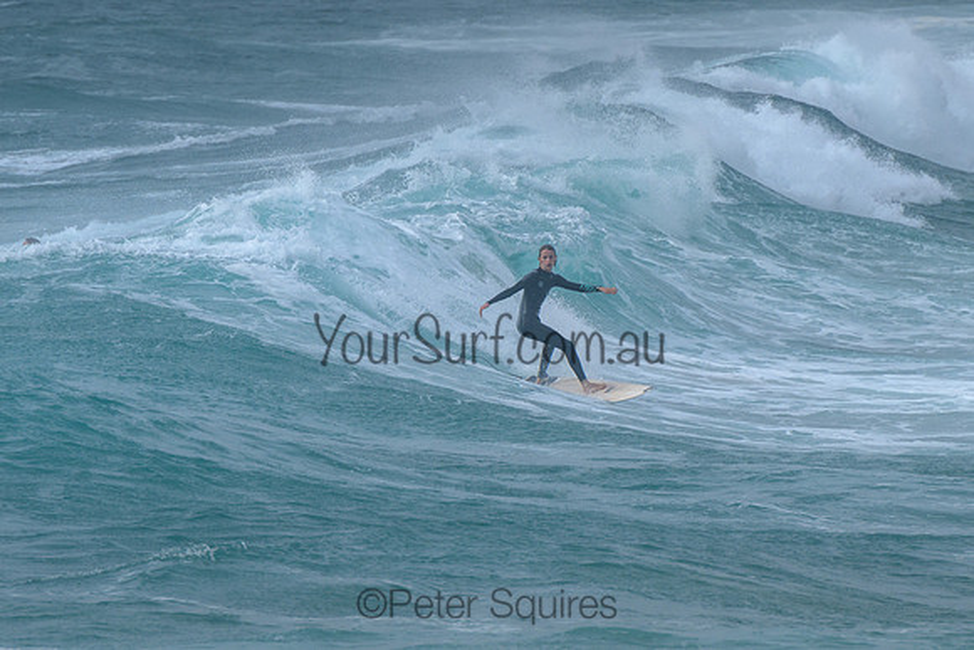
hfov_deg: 3.7
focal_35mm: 550
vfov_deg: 2.5
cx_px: 545
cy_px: 294
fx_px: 14892
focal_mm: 400
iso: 500
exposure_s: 1/2000
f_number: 9
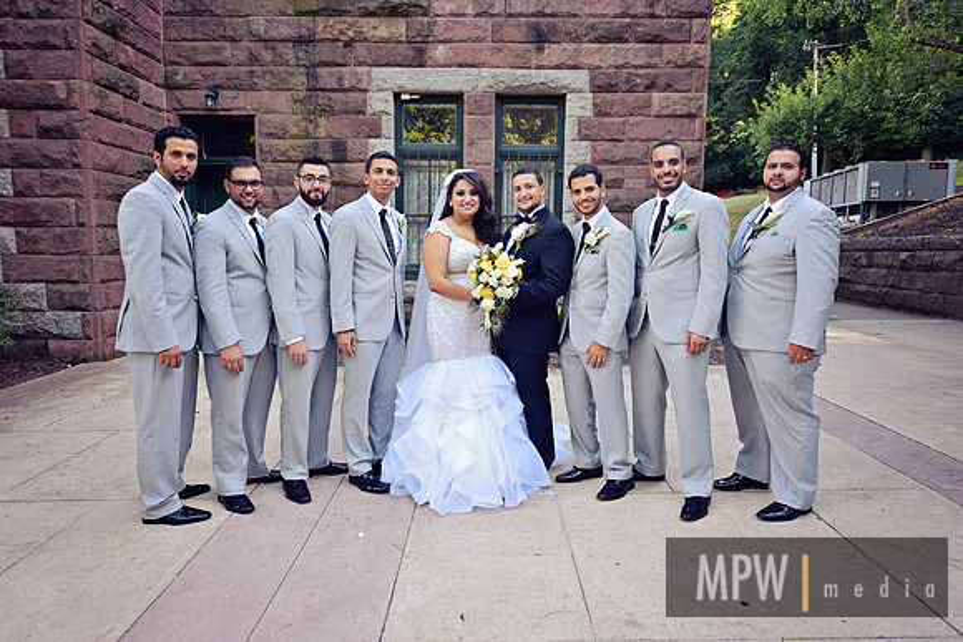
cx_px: 482
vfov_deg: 53.2
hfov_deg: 73.7
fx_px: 642
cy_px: 321
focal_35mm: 24
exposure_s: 1/160
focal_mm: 24
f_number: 3.2
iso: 200
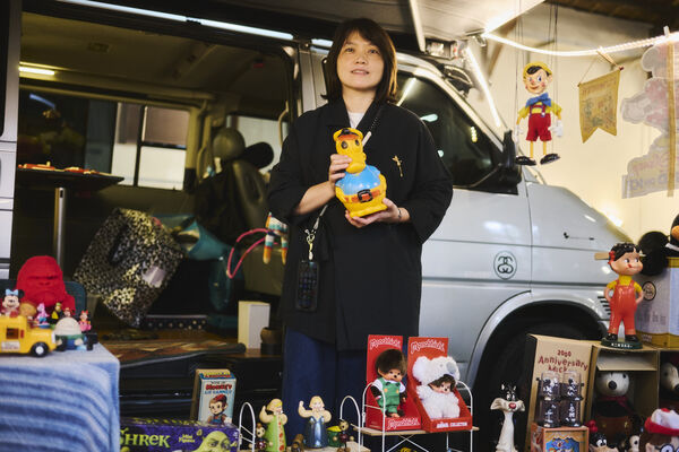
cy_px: 226
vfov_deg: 33.4
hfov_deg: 48.5
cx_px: 340
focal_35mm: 40
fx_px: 754
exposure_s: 1/200
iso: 1600
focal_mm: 40
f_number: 2
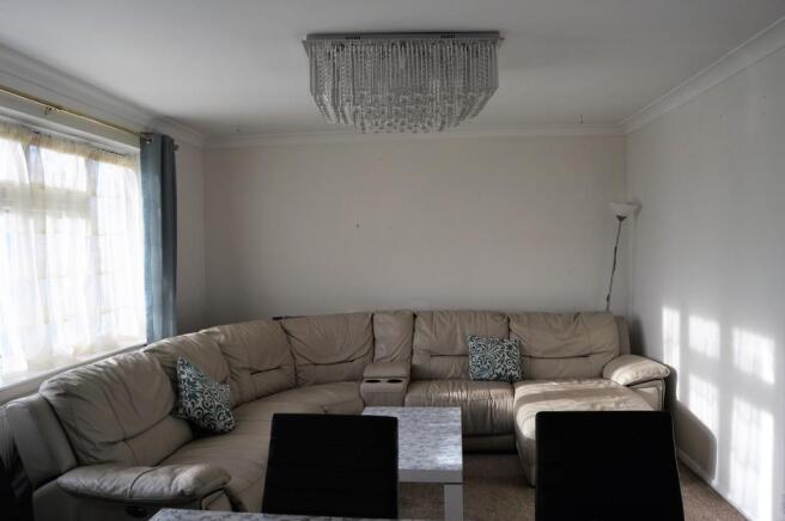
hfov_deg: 67.4
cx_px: 392
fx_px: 588
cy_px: 260
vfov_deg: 47.8
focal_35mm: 27
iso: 220
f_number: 5.6
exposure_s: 1/125
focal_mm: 18
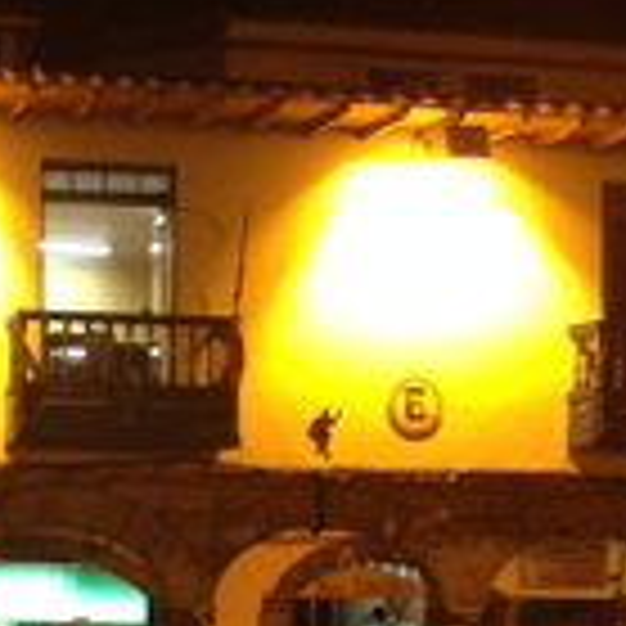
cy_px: 603
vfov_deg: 20.1
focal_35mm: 84
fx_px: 1719
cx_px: -171
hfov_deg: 19.2
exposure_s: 1/20
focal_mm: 4.12
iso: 160
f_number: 2.4
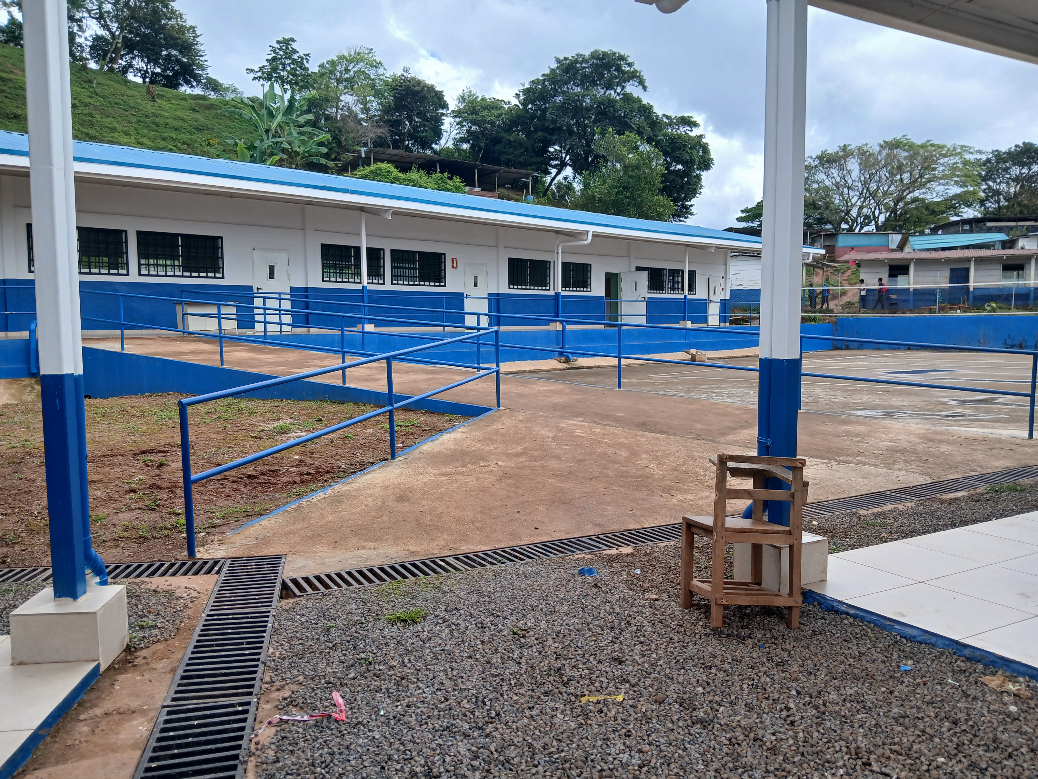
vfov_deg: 53.1
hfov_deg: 67.3
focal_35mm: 26
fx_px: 780
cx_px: 519
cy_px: 390
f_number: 1.8
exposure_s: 1/321
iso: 20
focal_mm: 3.98
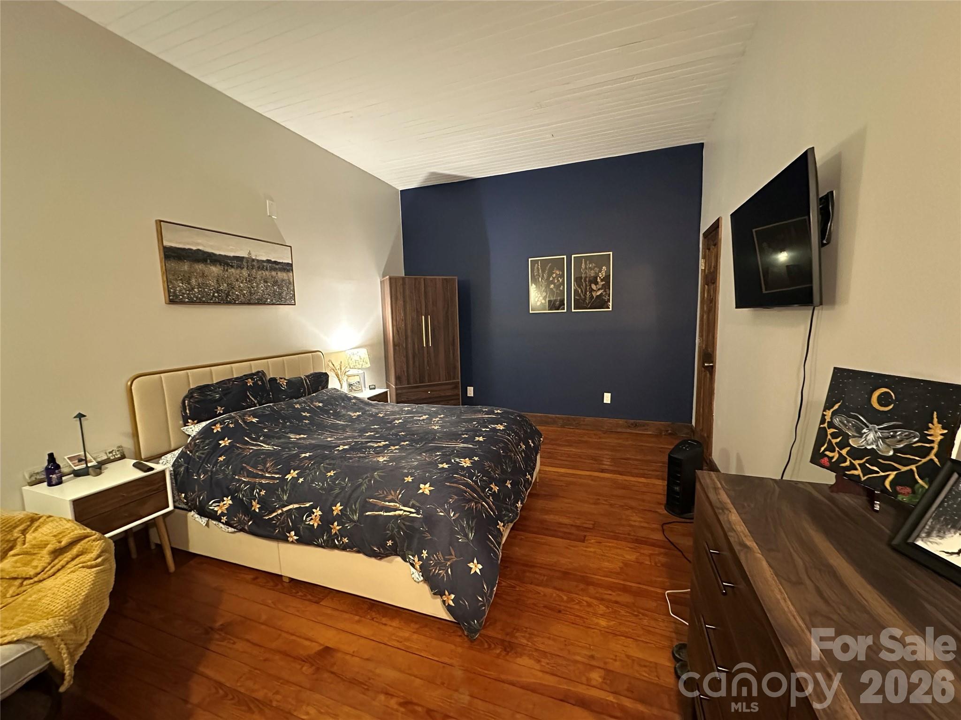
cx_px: 480
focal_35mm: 14
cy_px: 360
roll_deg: +1.5
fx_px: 389
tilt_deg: -6.7
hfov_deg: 102.1
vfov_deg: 85.7
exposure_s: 1/40
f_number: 2.2
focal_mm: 2.22
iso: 1250
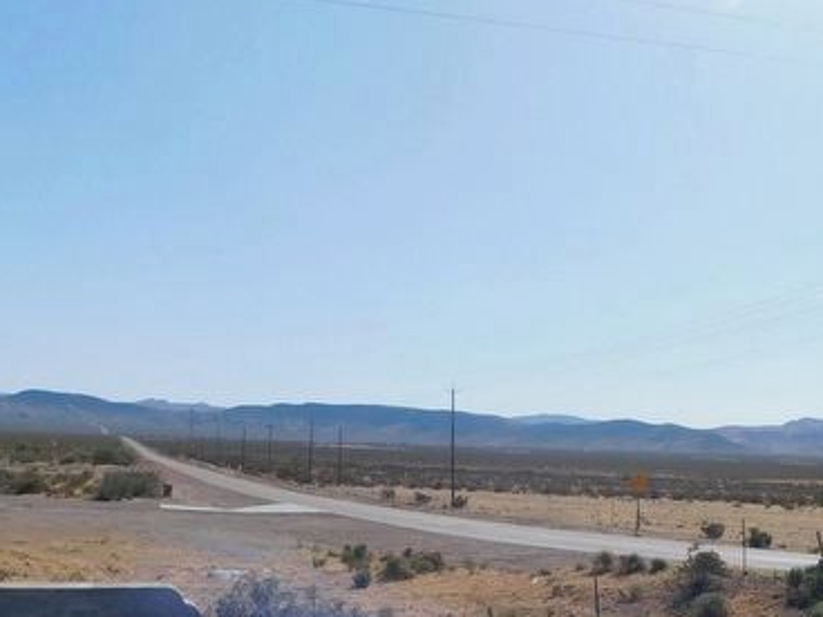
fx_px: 1189
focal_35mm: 50
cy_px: 505
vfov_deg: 28.4
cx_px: 494
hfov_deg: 38.0
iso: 125
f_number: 6
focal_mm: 4
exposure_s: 1/800
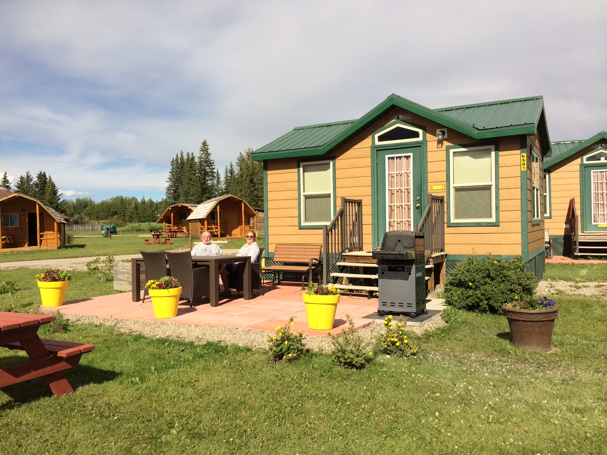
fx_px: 526
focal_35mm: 30
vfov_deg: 46.8
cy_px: 228
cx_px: 304
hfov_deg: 60.0
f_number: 2.2
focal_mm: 4.12
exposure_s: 1/2740
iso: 40
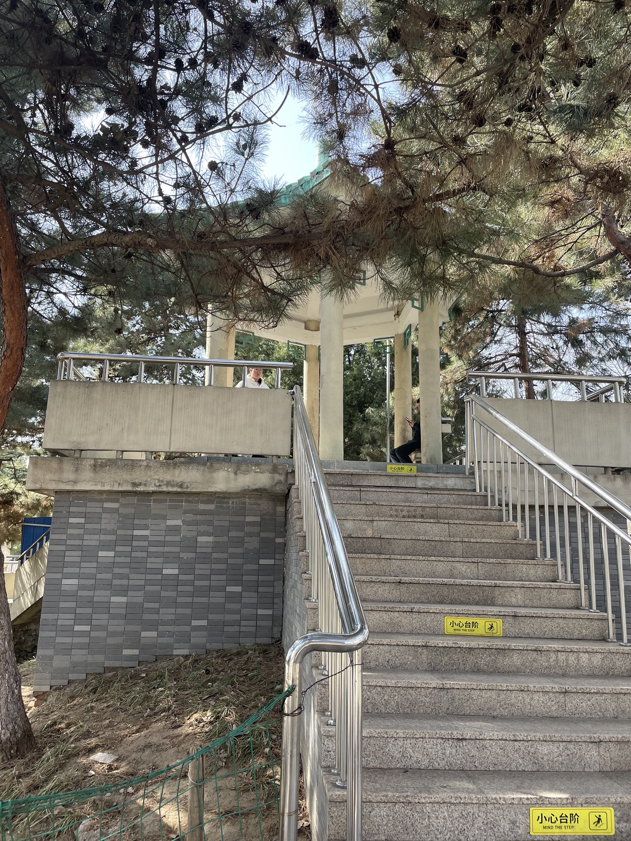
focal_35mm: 26
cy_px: 420
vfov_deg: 67.3
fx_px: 632
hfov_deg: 53.1
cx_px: 316
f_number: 1.6
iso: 32
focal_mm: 4.2
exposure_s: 1/332
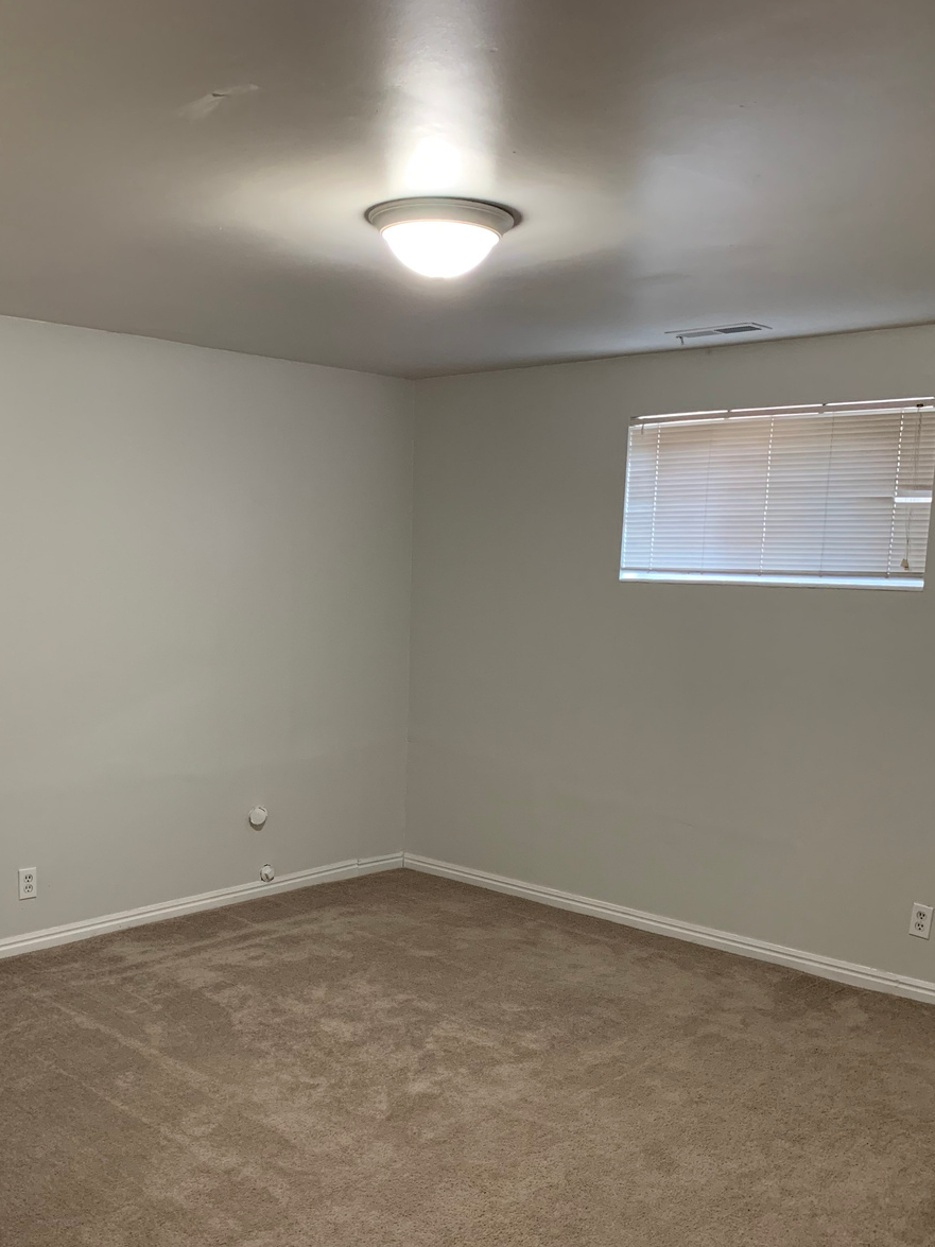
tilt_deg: -8.4
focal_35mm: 34
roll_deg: -1.4
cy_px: 787
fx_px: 1225
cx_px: 401
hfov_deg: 41.7
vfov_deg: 53.3
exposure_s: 1/60
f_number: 1.8
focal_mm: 4.25
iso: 320
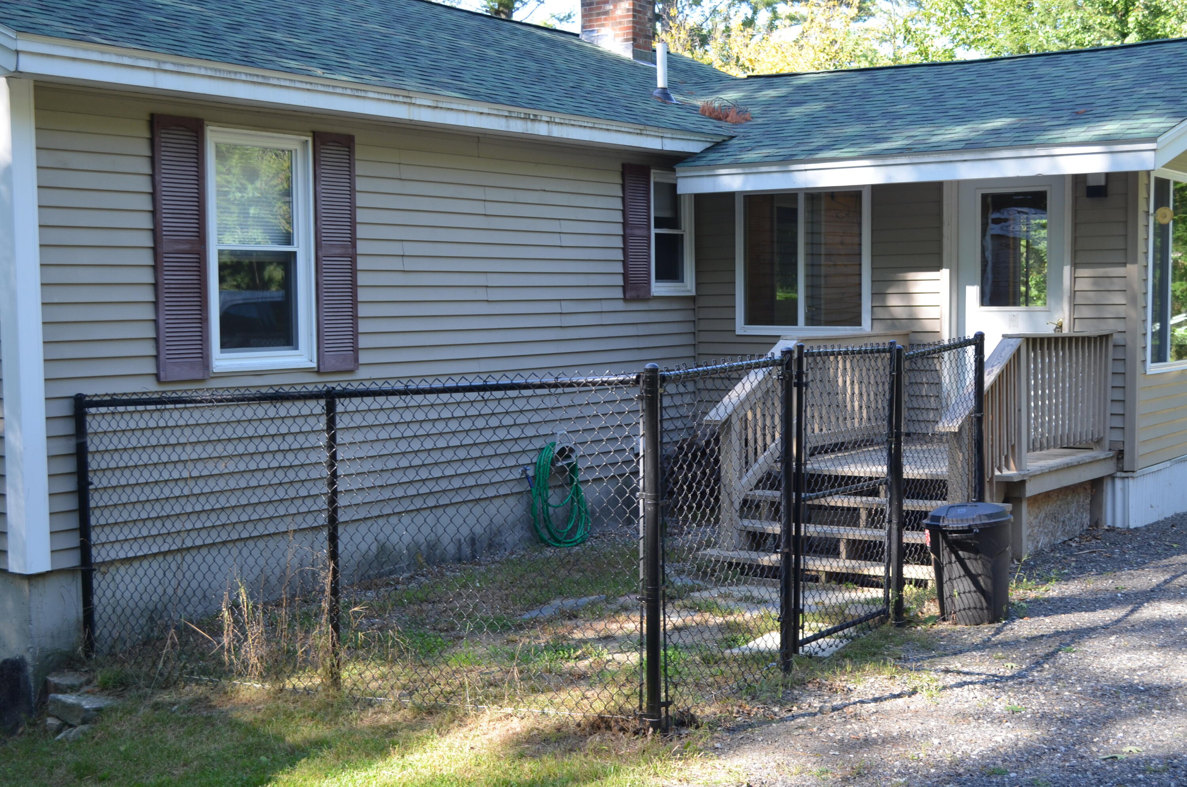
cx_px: 594
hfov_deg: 41.2
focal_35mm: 48
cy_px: 394
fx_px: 1579
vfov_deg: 28.0
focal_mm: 32
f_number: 5.6
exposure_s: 1/125
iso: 320
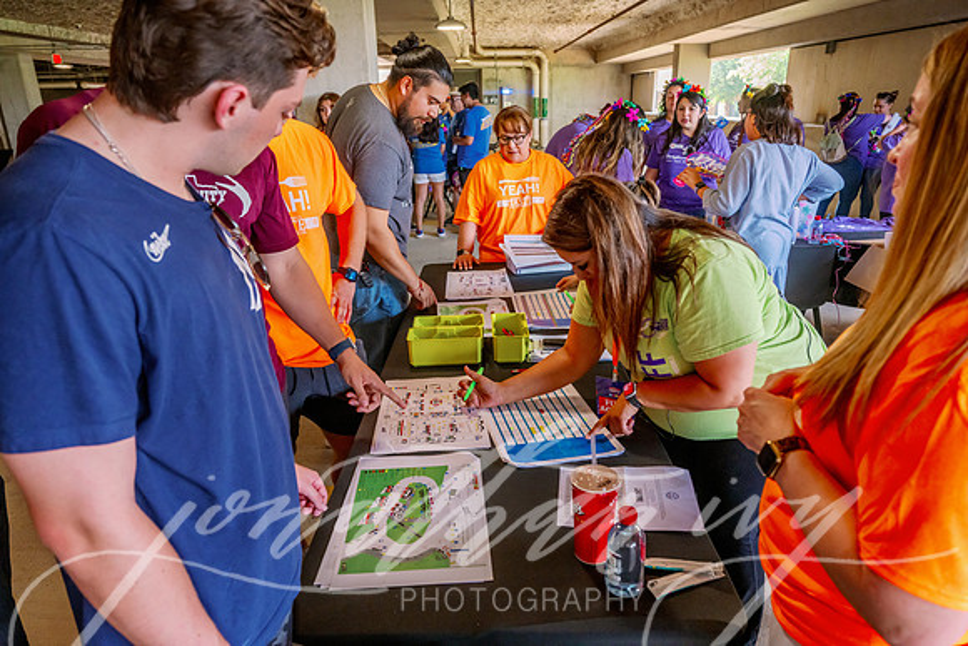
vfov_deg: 53.2
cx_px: 484
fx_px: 645
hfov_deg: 73.7
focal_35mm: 24
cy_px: 323
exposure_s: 1/200
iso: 1600
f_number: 4.5
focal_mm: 24
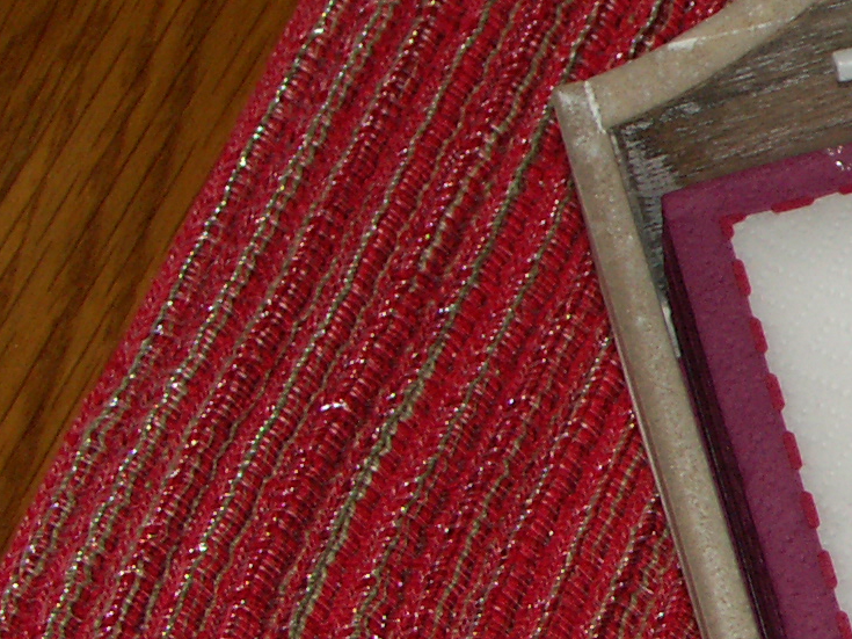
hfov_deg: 9.8
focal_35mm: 191
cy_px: 545
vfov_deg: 7.8
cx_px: 1568
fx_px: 4700
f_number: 3.2
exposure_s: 1/50
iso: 100
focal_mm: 10.96
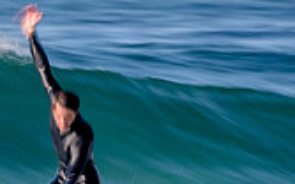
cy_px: 296
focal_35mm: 2172
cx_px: 73
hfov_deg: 1.0
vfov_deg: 0.6
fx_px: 17445
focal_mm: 500
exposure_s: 1/13
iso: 31
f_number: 13
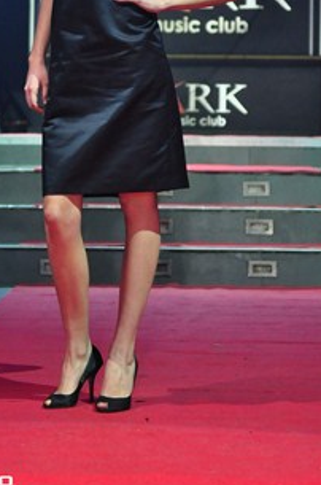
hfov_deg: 9.7
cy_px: 81
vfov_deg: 14.5
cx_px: 128
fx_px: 1892
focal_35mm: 141
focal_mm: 55
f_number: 2.8
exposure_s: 1/125
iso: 1000
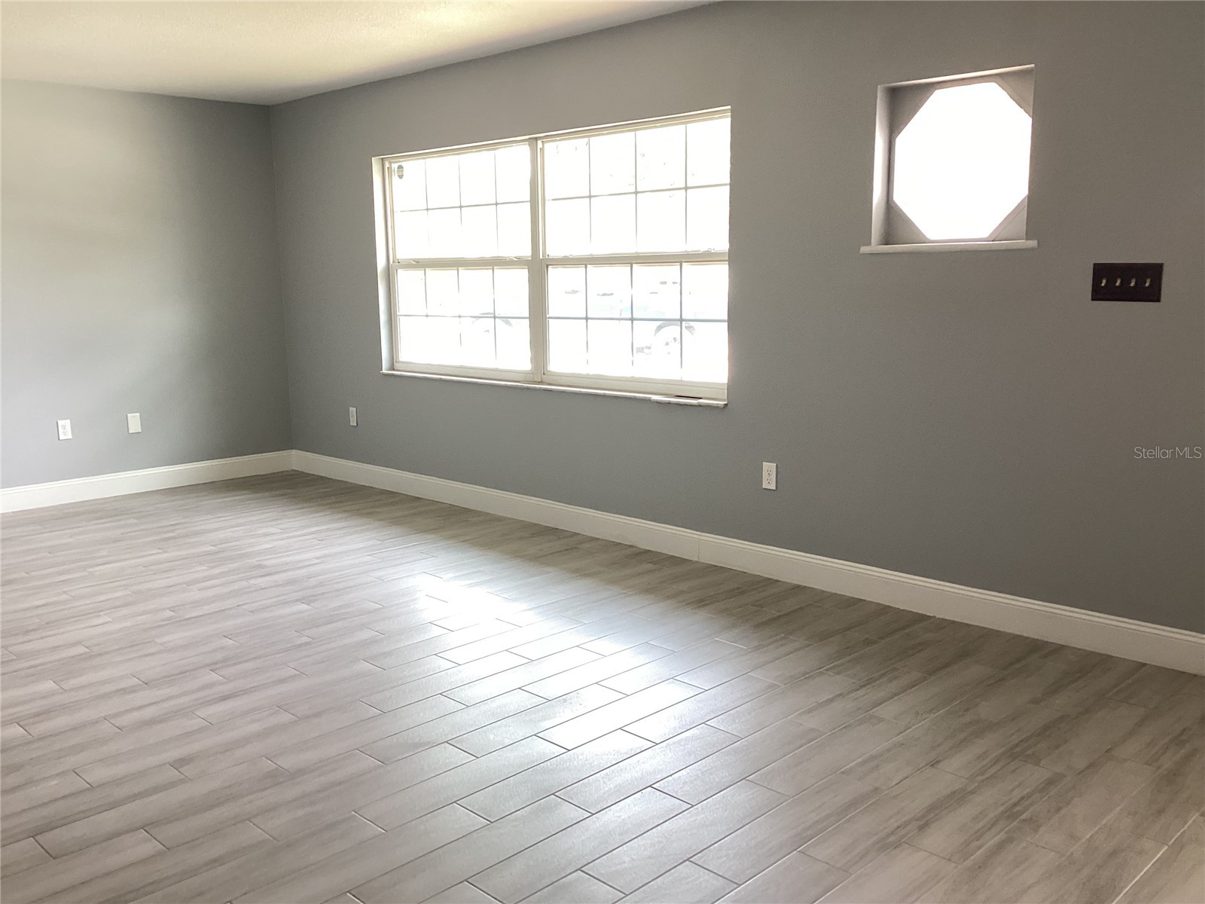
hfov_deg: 58.4
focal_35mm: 31
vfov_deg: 45.4
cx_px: 602
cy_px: 452
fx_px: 1079
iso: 125
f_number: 2.4
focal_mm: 3.3
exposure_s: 1/60
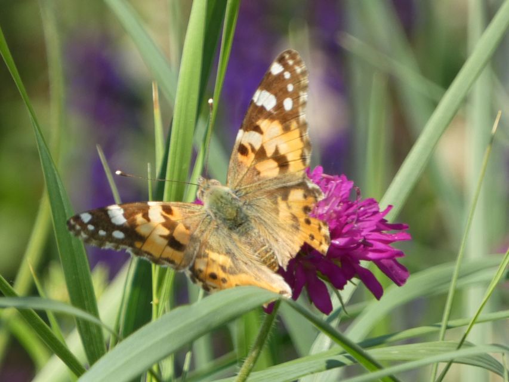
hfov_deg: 2.0
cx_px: 254
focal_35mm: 976
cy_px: 191
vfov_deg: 1.5
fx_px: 14353
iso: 100
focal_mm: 174.8
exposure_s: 1/125
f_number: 5.6
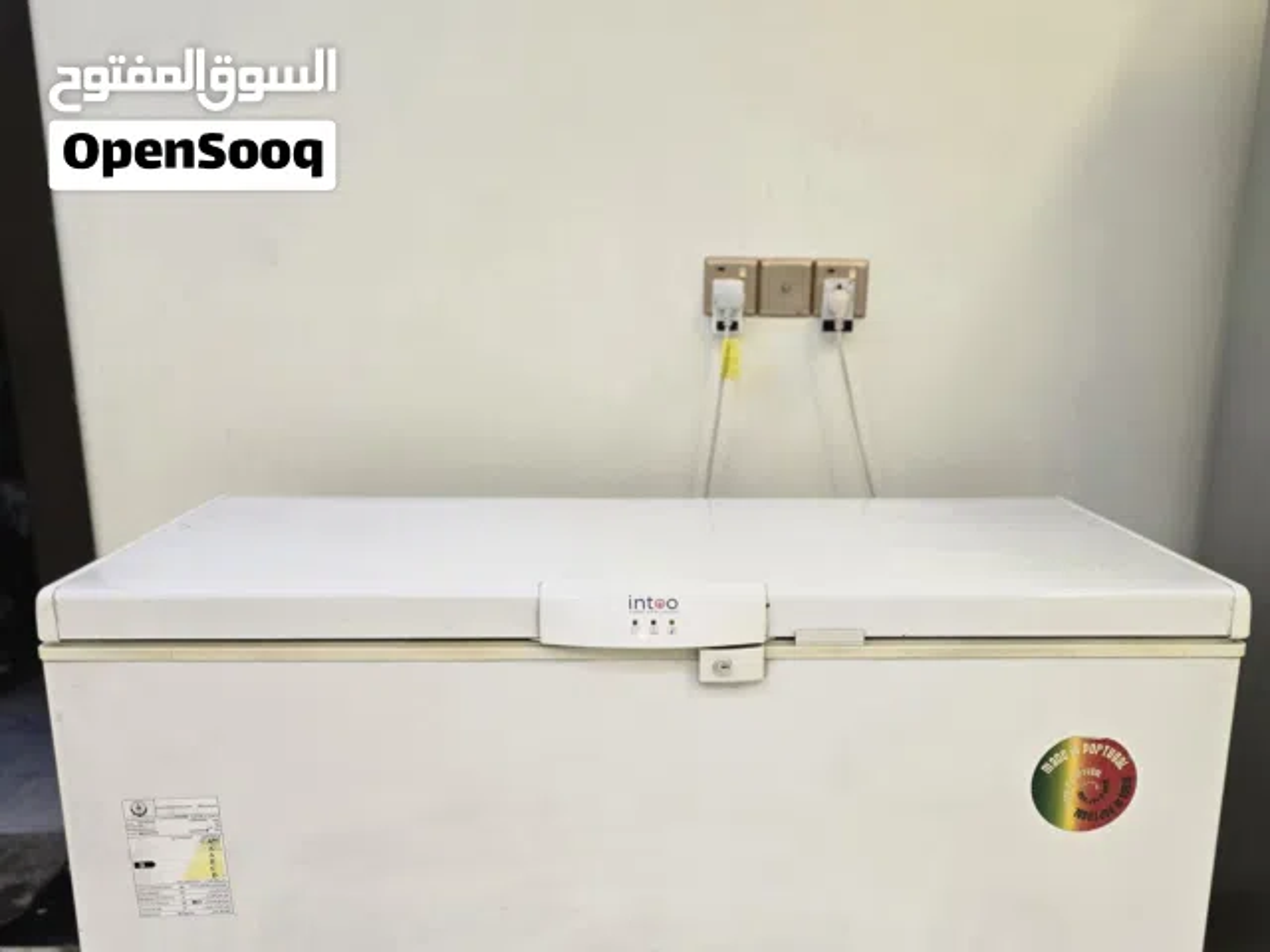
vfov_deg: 58.9
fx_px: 844
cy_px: 476
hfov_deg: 73.9
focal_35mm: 23
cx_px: 635
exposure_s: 1/101
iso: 200
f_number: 1.7
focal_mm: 6.3
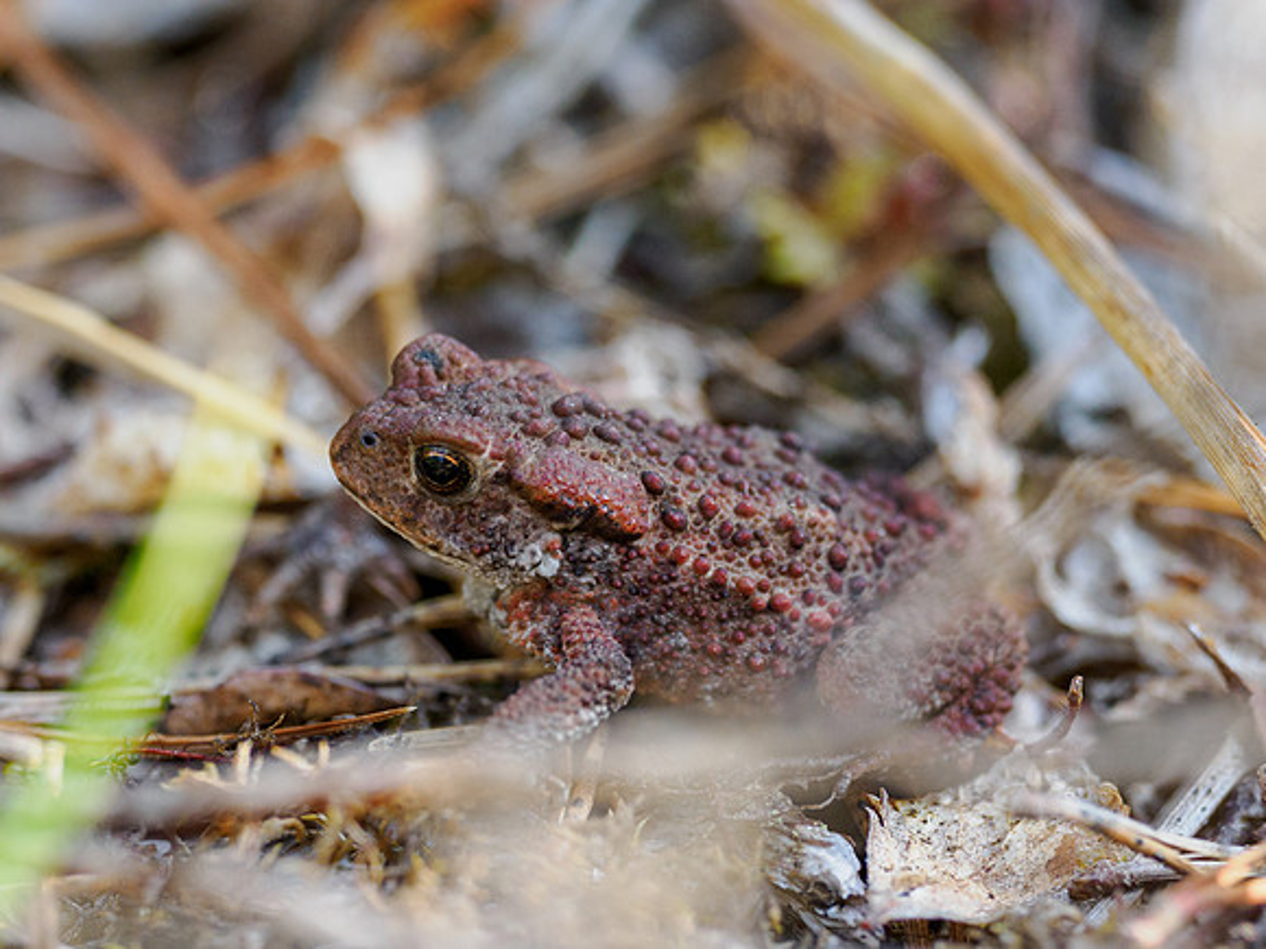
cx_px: 398
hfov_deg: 2.4
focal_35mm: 824
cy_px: 474
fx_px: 30137
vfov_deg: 1.8
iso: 1000
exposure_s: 1/640
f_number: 4
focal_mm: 300
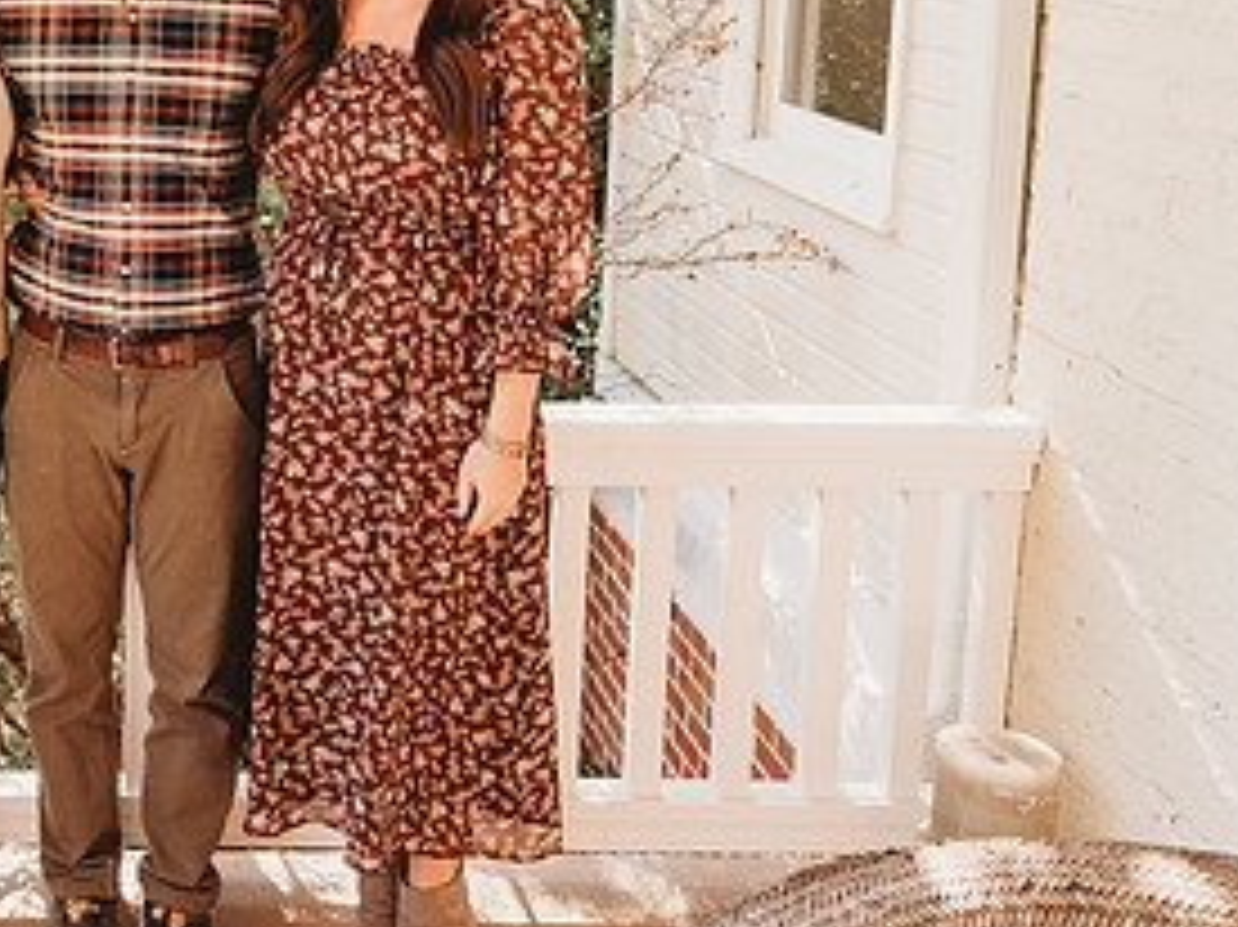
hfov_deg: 34.4
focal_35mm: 51
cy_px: 115
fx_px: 1823
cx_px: 19
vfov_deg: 27.6
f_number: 4.5
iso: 400
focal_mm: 24
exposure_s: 1/160
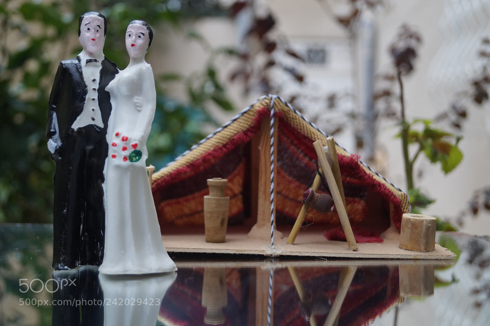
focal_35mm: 52
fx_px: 714
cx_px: 245
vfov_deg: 25.7
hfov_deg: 37.9
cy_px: 163
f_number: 4.5
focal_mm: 35
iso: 800
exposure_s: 1/160
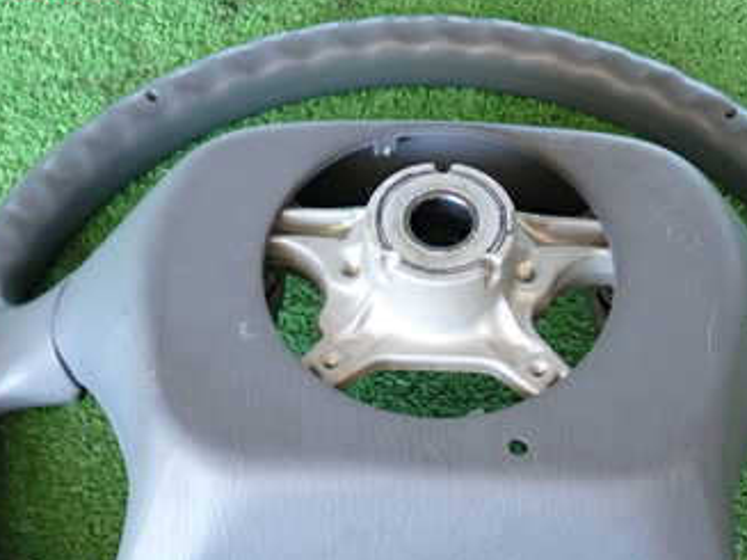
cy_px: 464
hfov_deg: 34.9
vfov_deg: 26.0
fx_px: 1186
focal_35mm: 55
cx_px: 402
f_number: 2.3
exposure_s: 1/30
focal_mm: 5.4
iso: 320
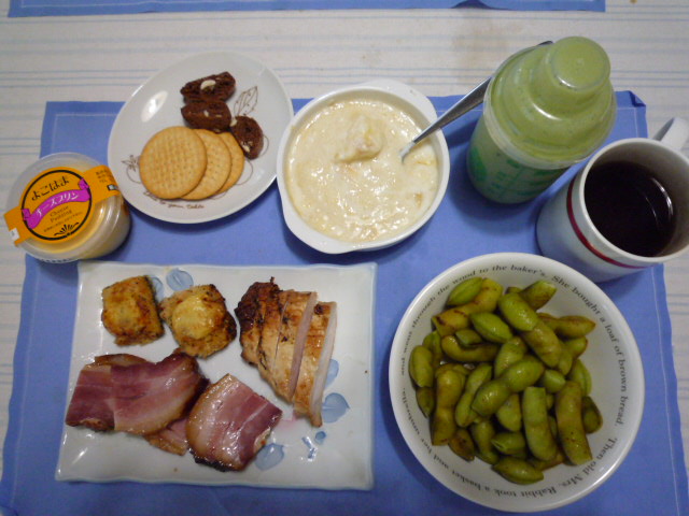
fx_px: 498
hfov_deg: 69.4
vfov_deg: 54.9
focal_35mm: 25
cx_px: 344
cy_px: 258
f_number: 2.8
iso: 400
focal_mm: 4.4
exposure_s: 1/25
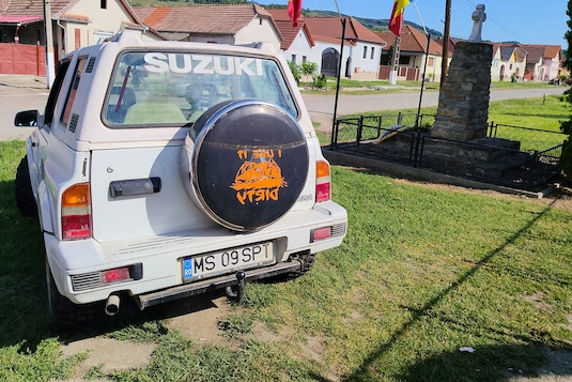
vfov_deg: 46.2
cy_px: 154
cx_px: 277
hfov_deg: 65.4
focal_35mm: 28
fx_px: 445
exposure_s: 1/1800
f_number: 1.7
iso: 52
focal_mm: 5.24
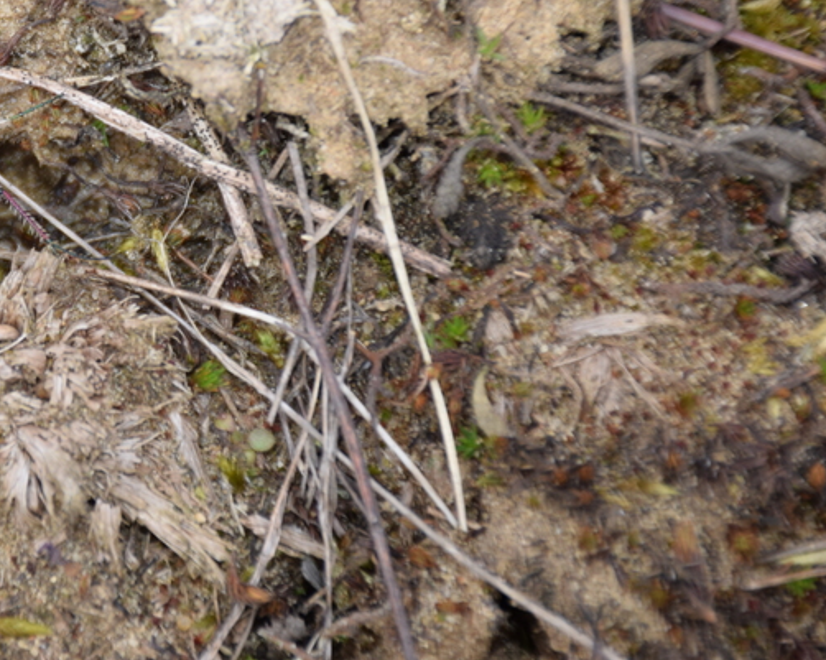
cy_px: 156
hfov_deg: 5.1
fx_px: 9211
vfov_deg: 4.1
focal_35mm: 377
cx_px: 63
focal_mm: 140
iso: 125
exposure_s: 1/200
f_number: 5.6
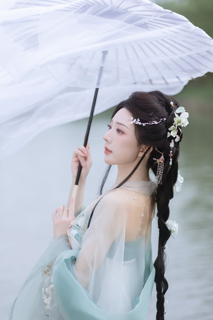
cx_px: 107
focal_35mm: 86
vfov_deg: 23.6
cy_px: 160
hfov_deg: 15.9
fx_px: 763
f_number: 2
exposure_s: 1/1600
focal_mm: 85
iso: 100
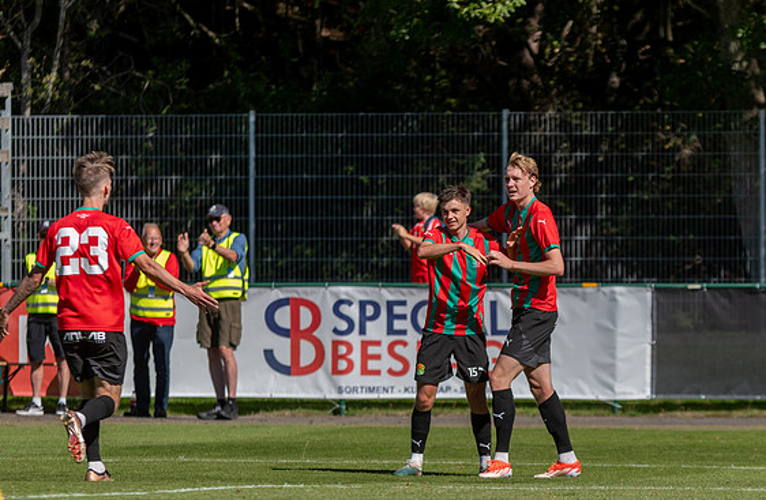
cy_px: 344
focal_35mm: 337
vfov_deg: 4.0
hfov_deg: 6.2
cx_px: 506
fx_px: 7125
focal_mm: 150
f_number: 3.5
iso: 200
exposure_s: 1/2000
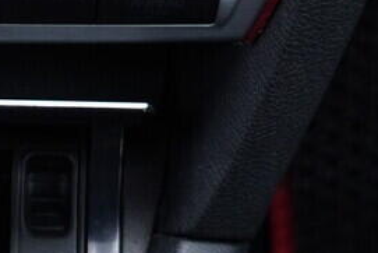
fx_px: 2006
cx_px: -170
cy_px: 653
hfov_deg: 10.4
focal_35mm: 191
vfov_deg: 6.7
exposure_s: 1/40
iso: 320
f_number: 2.8
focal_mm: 24
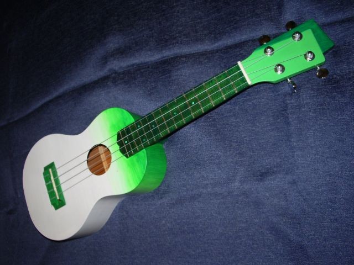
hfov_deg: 52.6
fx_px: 358
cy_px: 132
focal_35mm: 35
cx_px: 177
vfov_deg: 40.7
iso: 80
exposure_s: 1/40
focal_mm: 5.8
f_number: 4.3
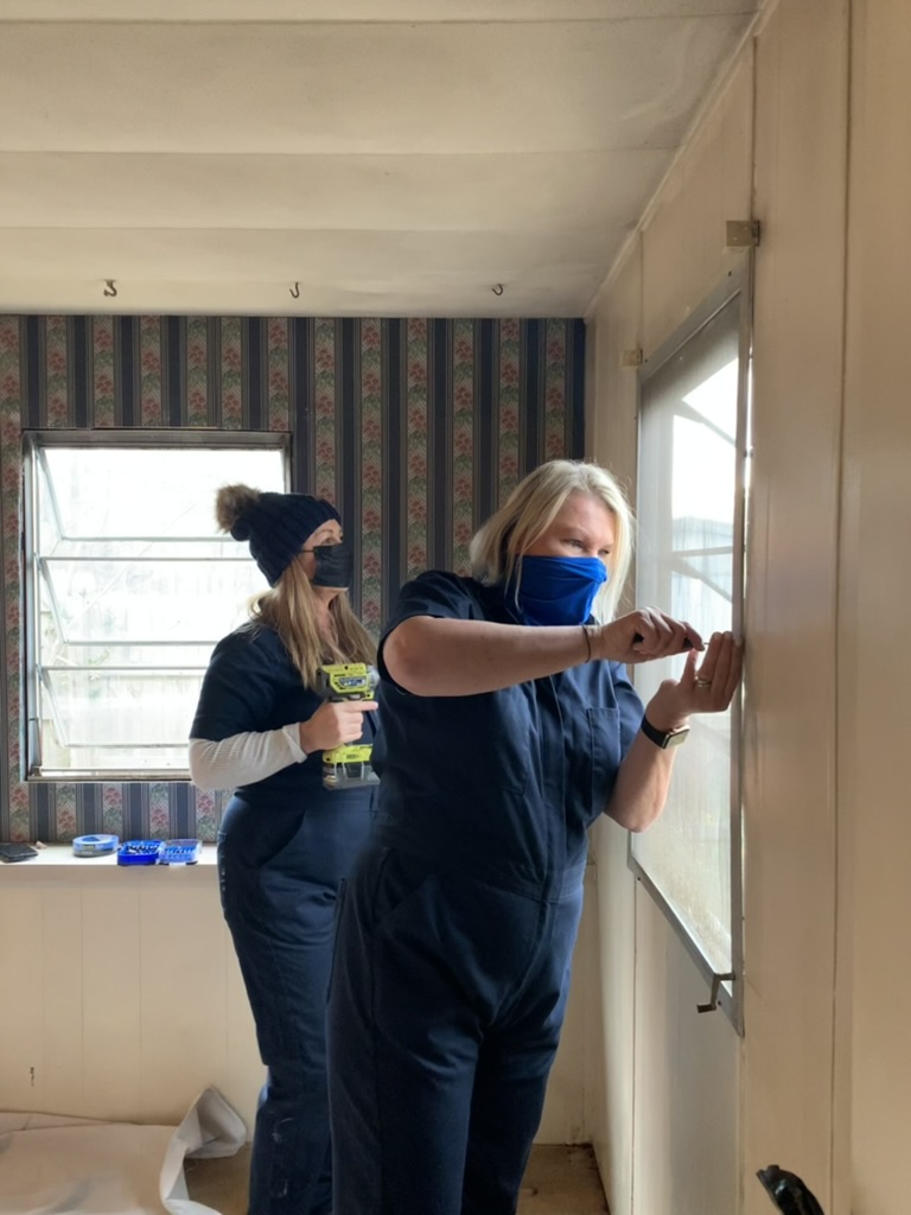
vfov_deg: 67.3
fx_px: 912
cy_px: 608
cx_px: 456
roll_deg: +0.5
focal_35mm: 26
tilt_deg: -0.4
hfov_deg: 53.1
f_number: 1.8
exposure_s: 1/60
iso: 250
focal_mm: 4.25
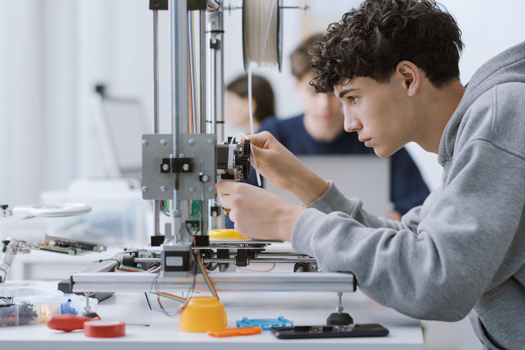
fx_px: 1240
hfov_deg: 23.9
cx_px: 262
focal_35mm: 85
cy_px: 175
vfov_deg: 16.1
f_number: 2.8
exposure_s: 1/100
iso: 100
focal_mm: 85
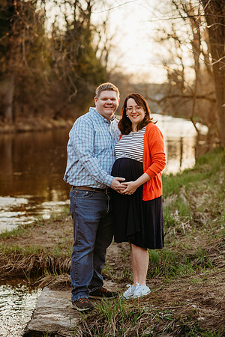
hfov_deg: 16.1
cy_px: 168
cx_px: 112
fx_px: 797
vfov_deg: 23.9
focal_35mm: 85
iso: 125
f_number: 2.8
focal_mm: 85
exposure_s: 1/200
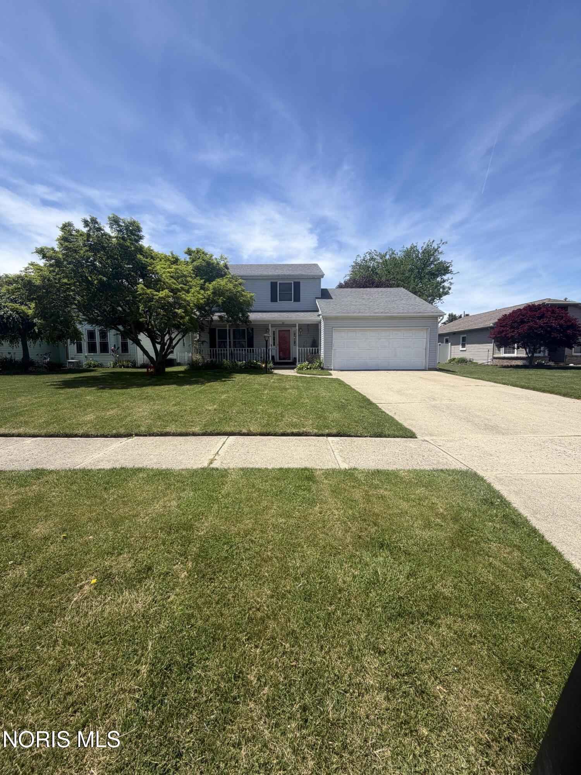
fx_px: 313
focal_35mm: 14
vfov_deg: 102.1
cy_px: 388
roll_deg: +0.4
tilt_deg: -5.1
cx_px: 290
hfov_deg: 85.7
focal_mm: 2.22
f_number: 2.2
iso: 20
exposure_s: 1/809
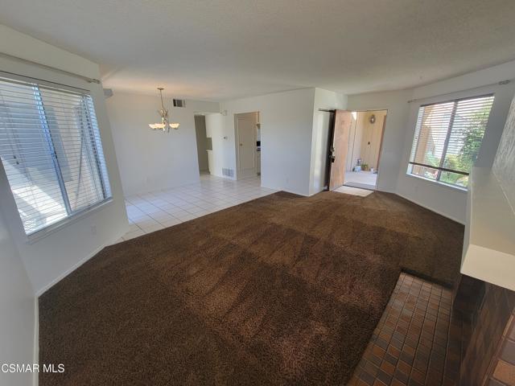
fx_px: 193
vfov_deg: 89.9
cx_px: 258
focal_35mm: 13
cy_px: 193
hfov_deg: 106.2
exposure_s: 1/60
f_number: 2.2
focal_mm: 2.2
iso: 100
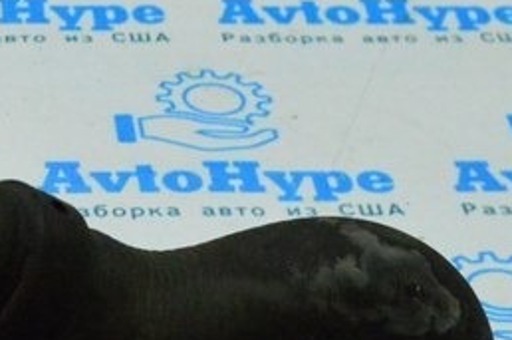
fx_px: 2030
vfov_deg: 9.5
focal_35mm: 143
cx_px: -20
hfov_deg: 14.1
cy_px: 345
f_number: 6.3
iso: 6400
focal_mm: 24
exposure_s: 1/640
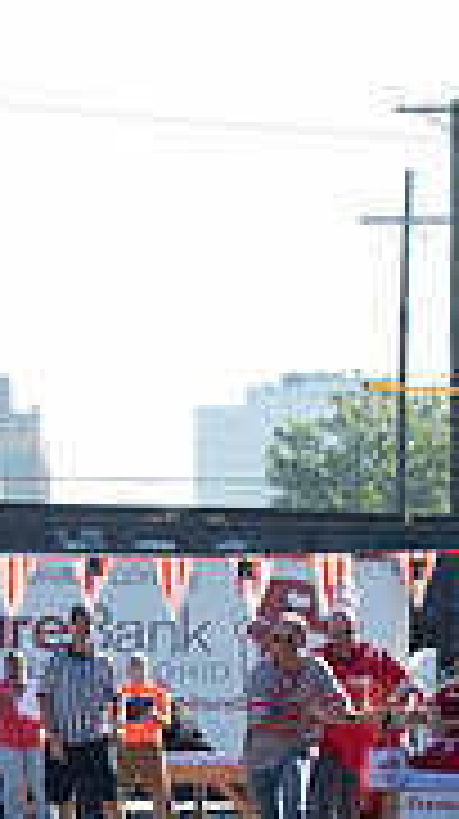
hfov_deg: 4.0
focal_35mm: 301
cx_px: -223
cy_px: 838
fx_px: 6531
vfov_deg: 7.1
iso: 200
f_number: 8
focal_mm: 70
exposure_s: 1/250
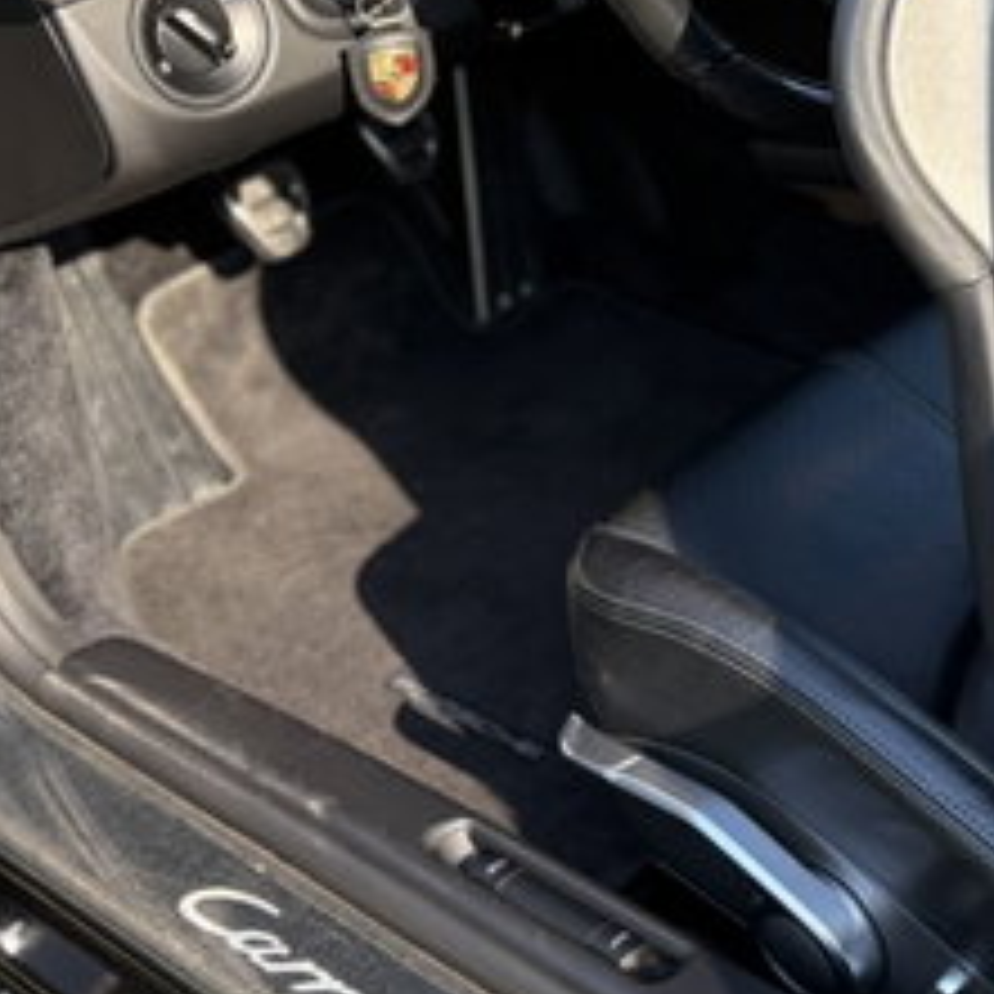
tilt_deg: -27.0
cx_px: 1070
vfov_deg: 21.3
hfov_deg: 20.7
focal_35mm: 80
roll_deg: +1.6
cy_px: 148
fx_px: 2599
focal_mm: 5.96
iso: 64
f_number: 1.6
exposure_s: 1/238
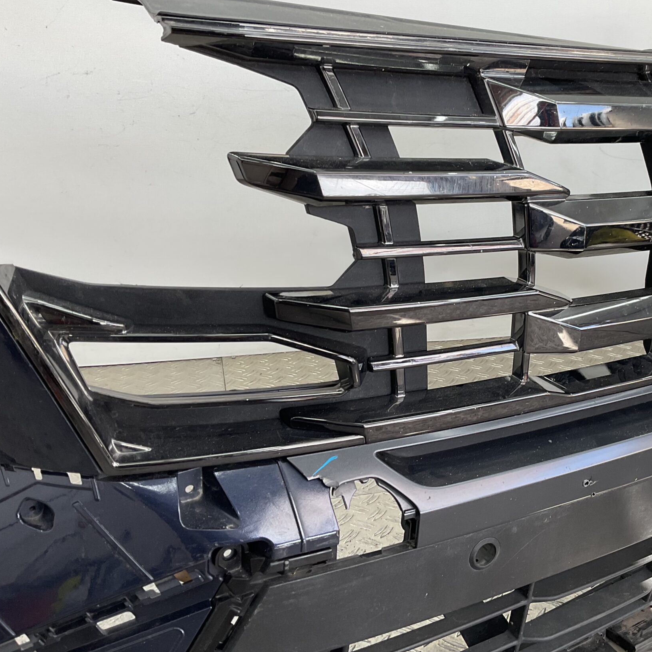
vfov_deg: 41.8
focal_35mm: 40
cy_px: 303
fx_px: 852
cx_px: 479
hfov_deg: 40.8
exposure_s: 1/120
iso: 25
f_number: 1.8
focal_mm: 3
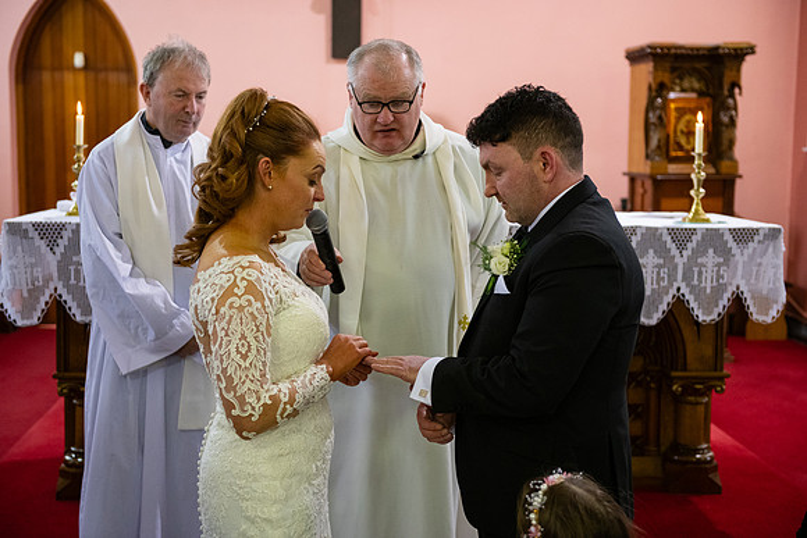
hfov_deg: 38.2
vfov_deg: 26.0
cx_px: 404
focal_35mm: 52
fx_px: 1166
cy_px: 269
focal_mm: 52
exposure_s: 1/160
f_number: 3.5
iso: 1250
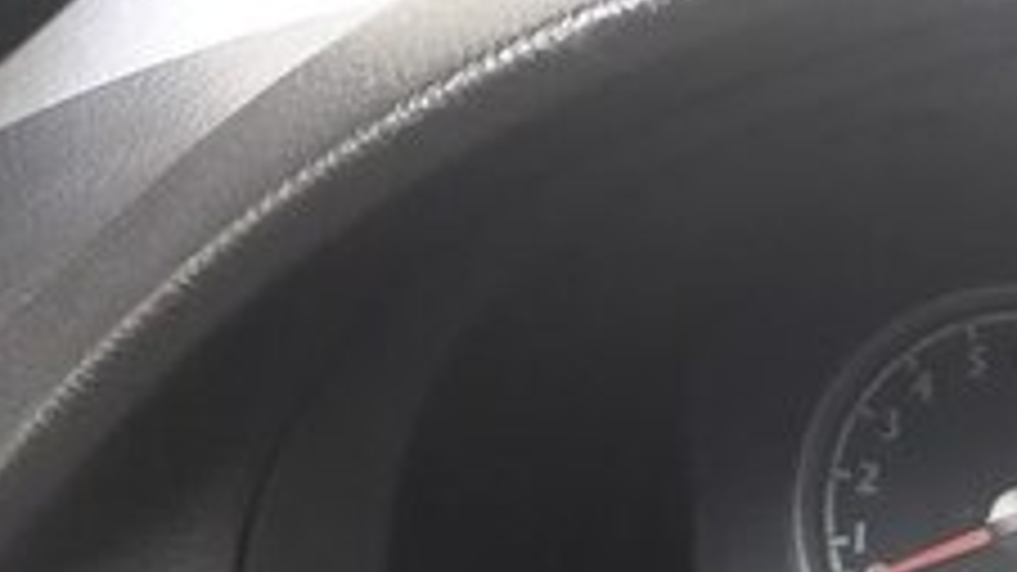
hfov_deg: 21.5
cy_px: 826
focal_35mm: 86
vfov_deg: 13.3
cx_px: 1440
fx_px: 2319
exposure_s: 1/25
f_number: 1.9
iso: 200
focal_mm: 3.6
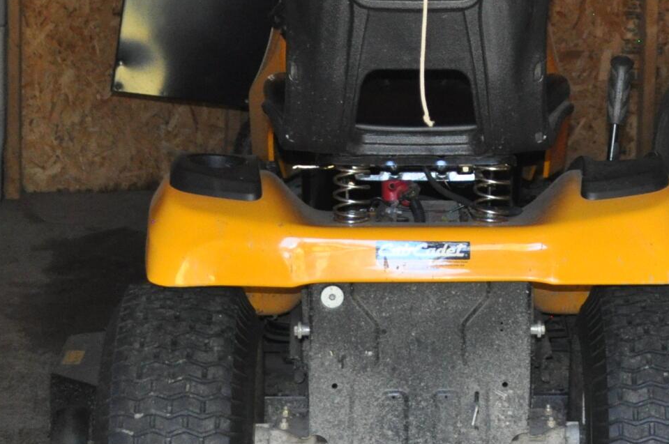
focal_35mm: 122
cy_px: -82
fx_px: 2264
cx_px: 573
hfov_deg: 16.6
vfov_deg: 11.0
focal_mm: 26
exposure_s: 1/100
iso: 800
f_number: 4.2
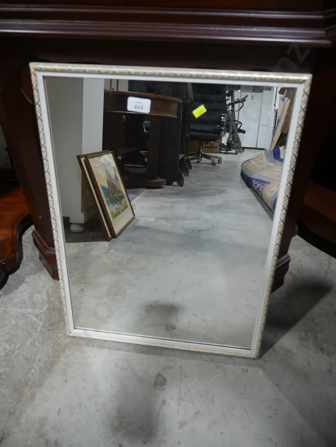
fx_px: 362
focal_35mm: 28
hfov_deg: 49.8
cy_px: 224
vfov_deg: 63.4
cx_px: 168
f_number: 3.5
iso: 200
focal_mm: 14
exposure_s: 1/60
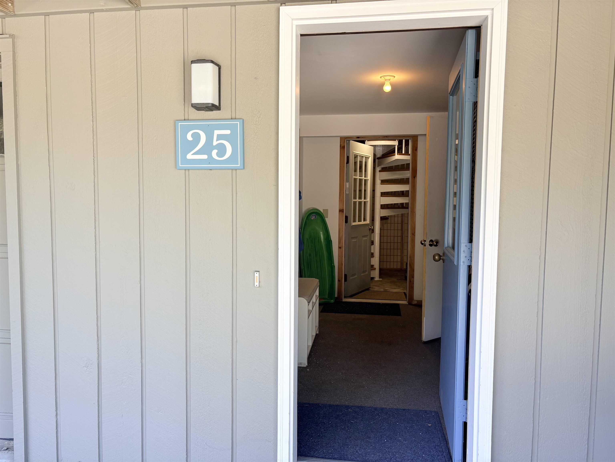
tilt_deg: -3.7
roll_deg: -0.3
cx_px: 308
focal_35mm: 26
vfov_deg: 53.1
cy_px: 231
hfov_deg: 67.3
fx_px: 462
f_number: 1.6
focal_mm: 5.96
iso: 32
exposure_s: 1/146
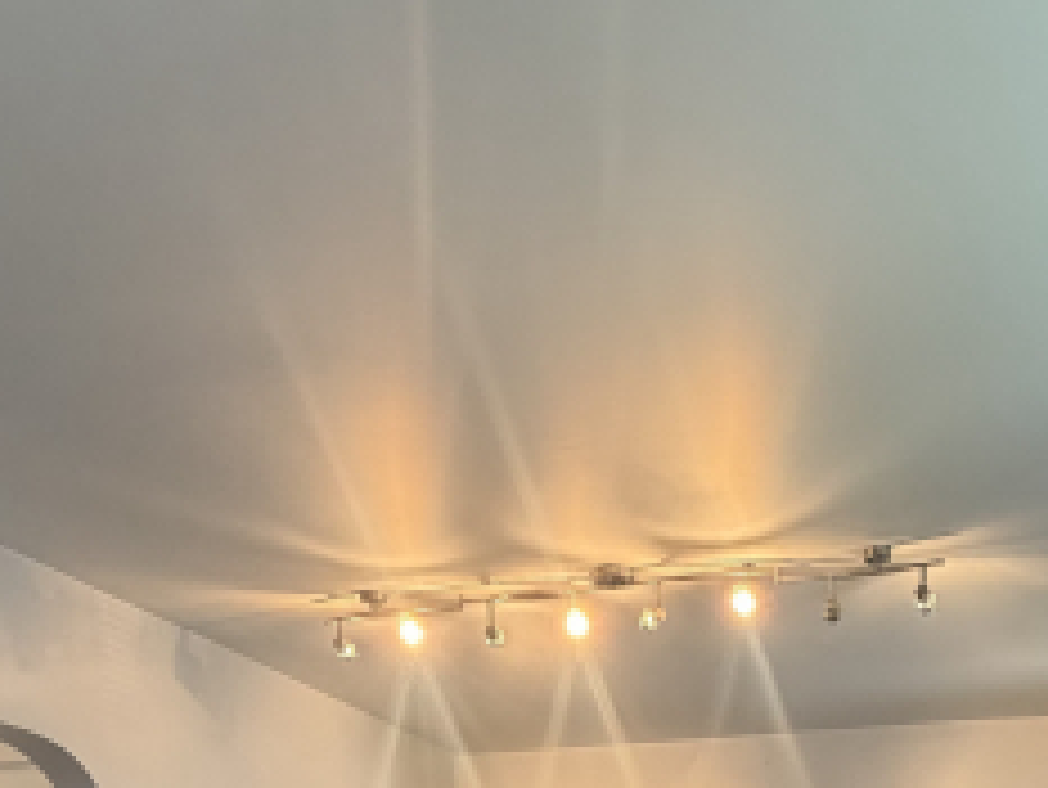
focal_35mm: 40
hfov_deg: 46.2
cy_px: 1090
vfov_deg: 28.0
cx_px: 677
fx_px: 1212
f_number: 2.2
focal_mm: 2.22
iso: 250
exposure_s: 1/60
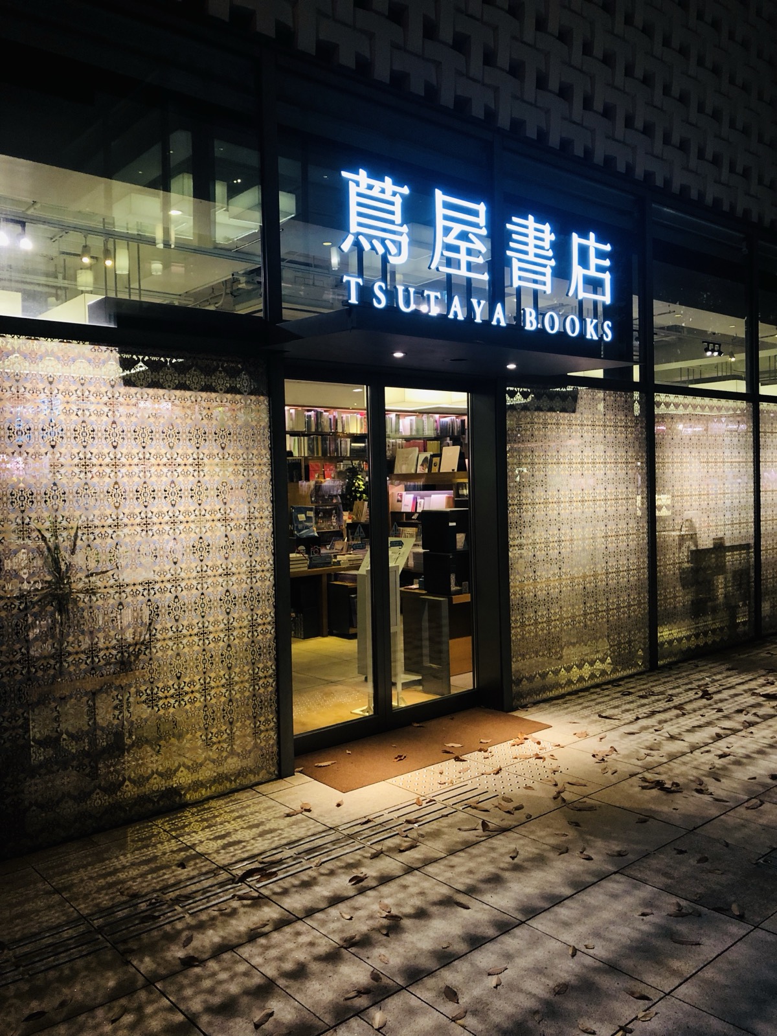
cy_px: 518
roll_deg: +0.9
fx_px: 838
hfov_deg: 49.7
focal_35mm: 28
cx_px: 388
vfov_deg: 63.4
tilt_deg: -1.5
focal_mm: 4
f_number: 1.8
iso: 64
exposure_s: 1/17
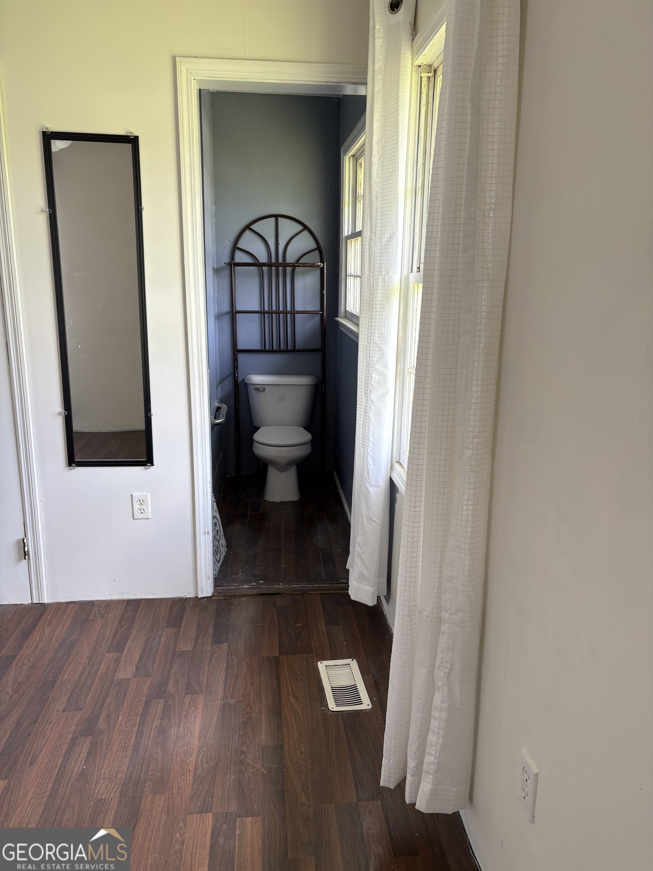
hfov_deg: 53.1
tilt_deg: -13.5
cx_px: 326
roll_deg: -0.3
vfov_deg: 67.3
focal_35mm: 26
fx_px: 654
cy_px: 436
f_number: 1.6
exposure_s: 1/133
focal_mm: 5.96
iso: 80
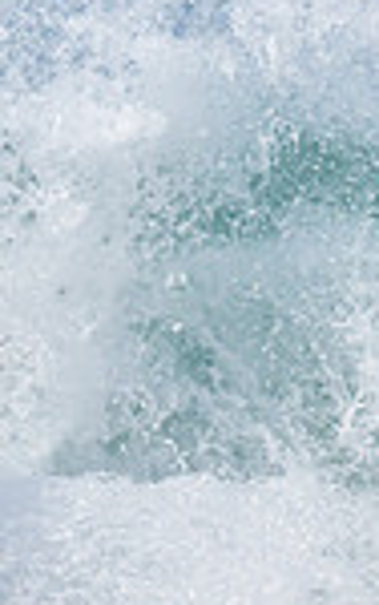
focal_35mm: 2635
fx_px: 43464
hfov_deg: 0.5
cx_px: -480
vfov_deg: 0.8
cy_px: 338
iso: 640
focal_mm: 550
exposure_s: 1/2000
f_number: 11
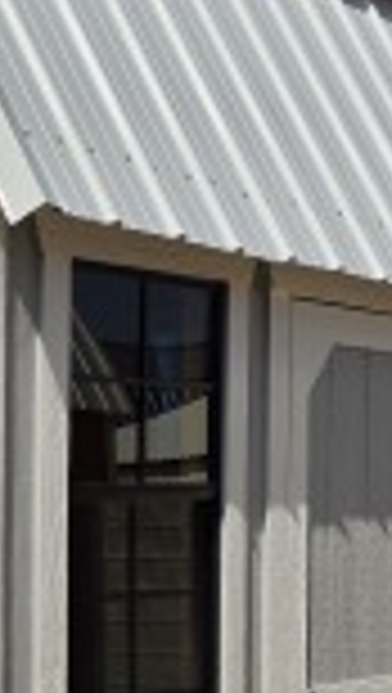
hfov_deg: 11.4
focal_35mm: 104
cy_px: 522
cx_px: -108
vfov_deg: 20.4
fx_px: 1915
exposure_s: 1/7939
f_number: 1.4
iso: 25
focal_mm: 6.5
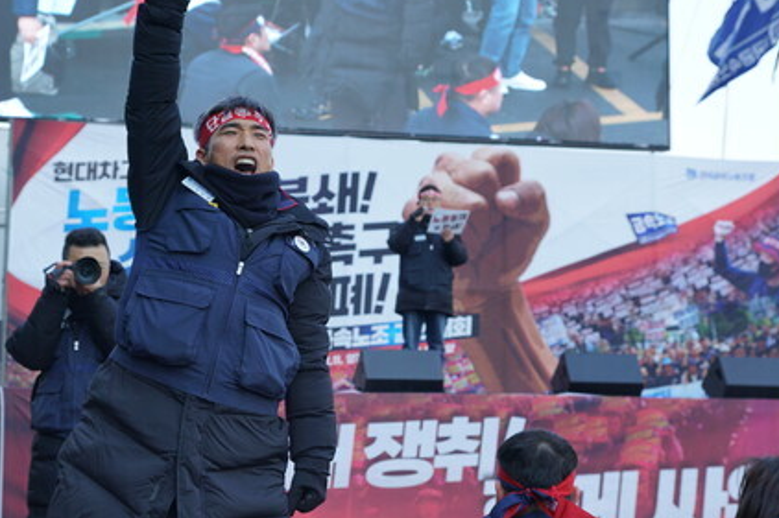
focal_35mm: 64
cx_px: 290
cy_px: 284
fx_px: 1384
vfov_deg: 21.2
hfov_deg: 31.3
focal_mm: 45
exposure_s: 1/100
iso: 100
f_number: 5
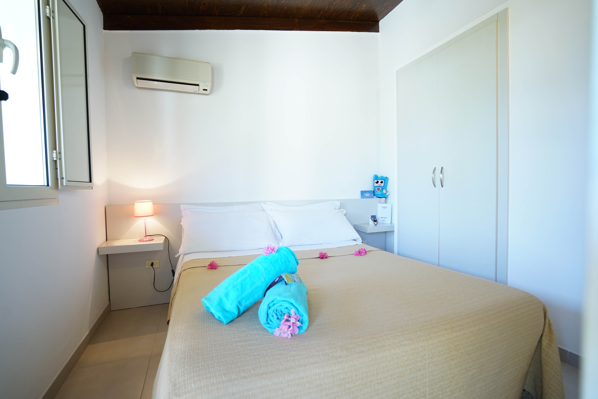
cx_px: 299
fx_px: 266
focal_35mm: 16
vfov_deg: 73.8
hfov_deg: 96.7
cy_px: 200
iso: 800
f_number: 4
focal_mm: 16
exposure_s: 1/40
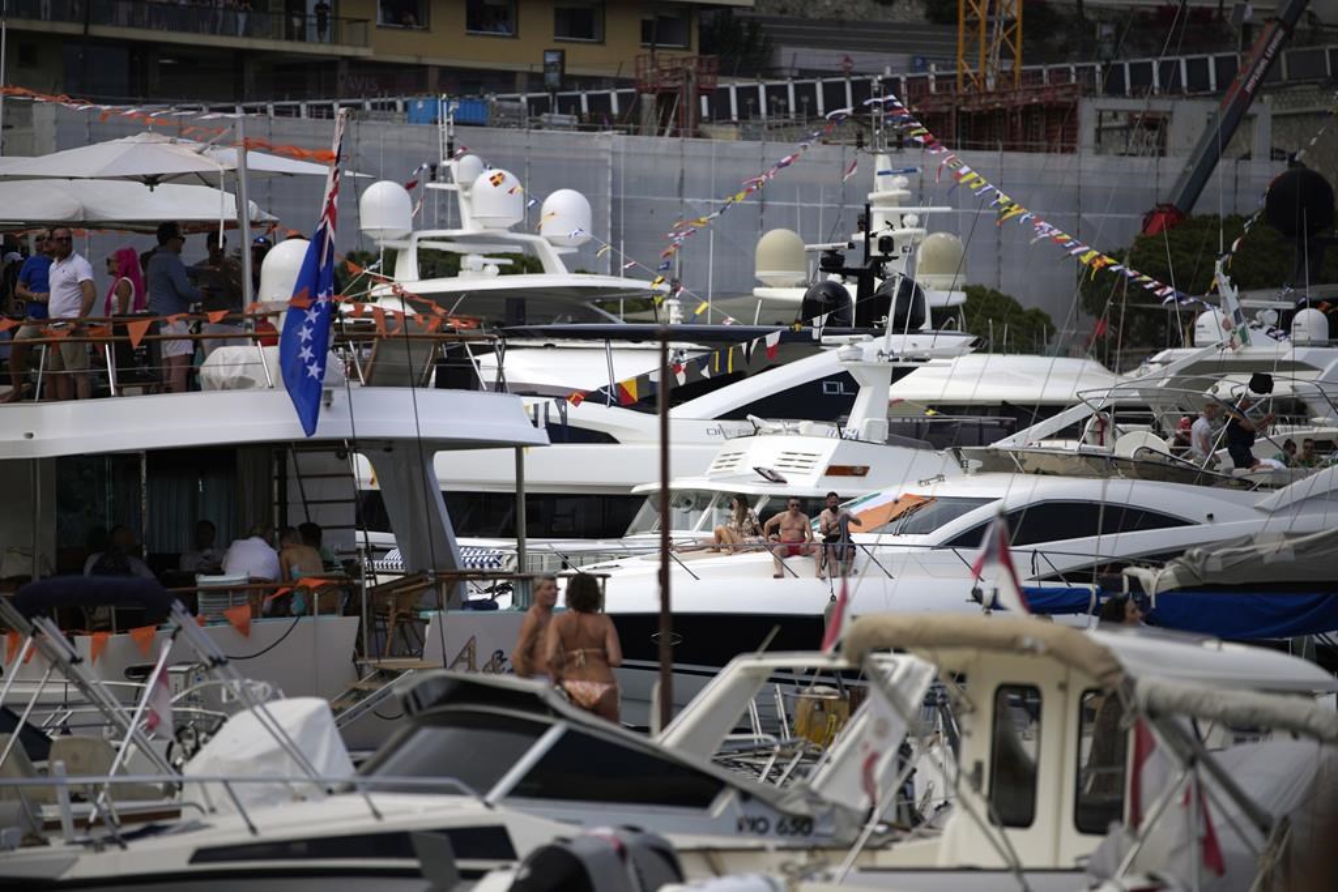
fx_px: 7434
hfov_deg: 10.3
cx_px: 669
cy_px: 446
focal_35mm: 200
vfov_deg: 6.9
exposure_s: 1/5000
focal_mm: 200
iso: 200
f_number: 2.8
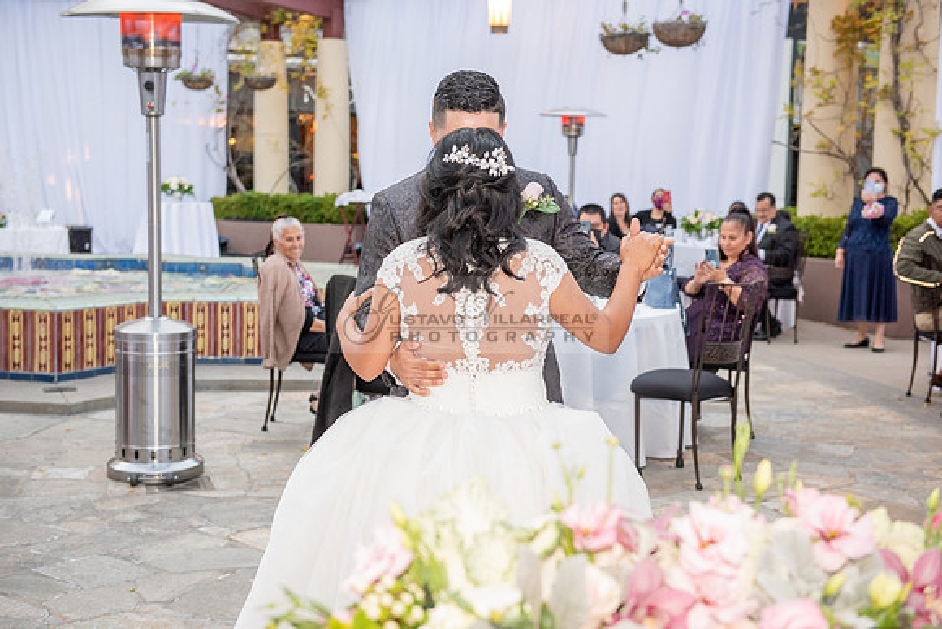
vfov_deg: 26.0
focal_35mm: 52
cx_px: 471
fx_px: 1361
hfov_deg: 38.2
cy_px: 314
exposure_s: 1/160
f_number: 4
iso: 1250
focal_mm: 52
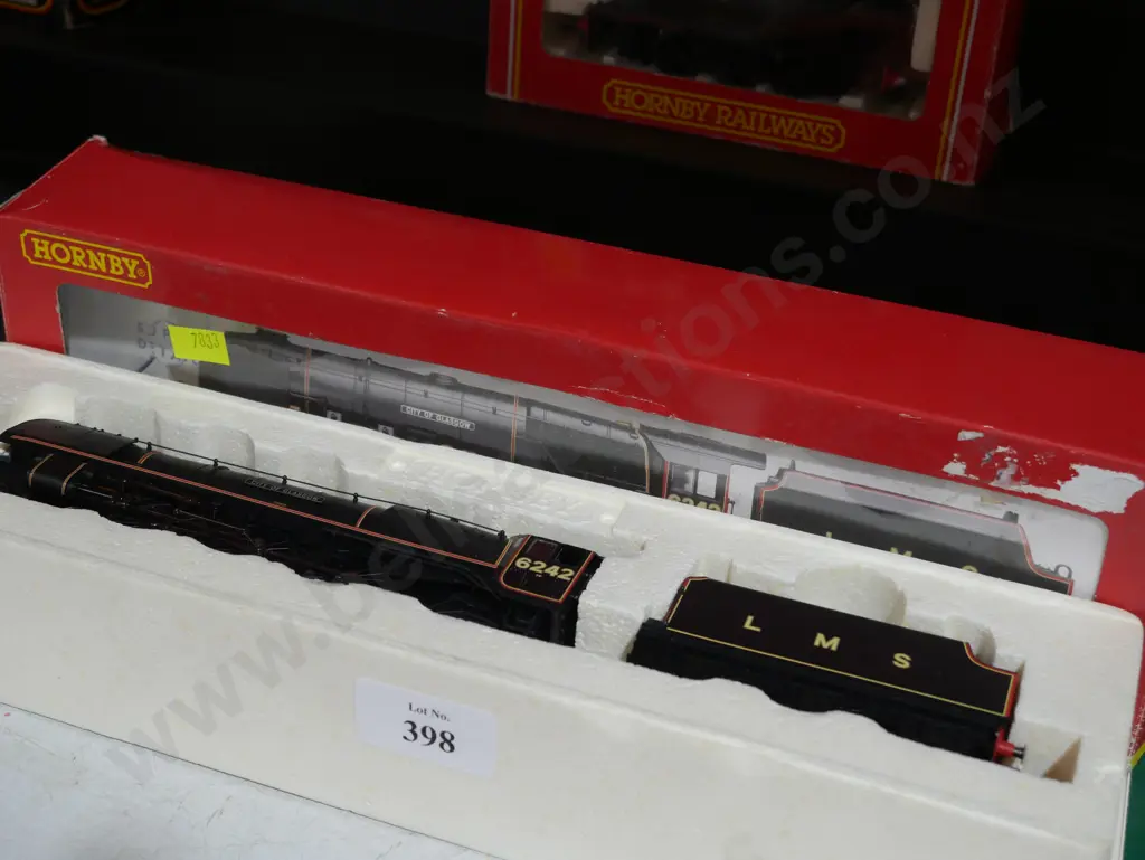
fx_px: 1655
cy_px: 430
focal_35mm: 50
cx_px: 572
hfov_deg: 38.2
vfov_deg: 29.1
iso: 500
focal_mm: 25
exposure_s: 1/60
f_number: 5.3
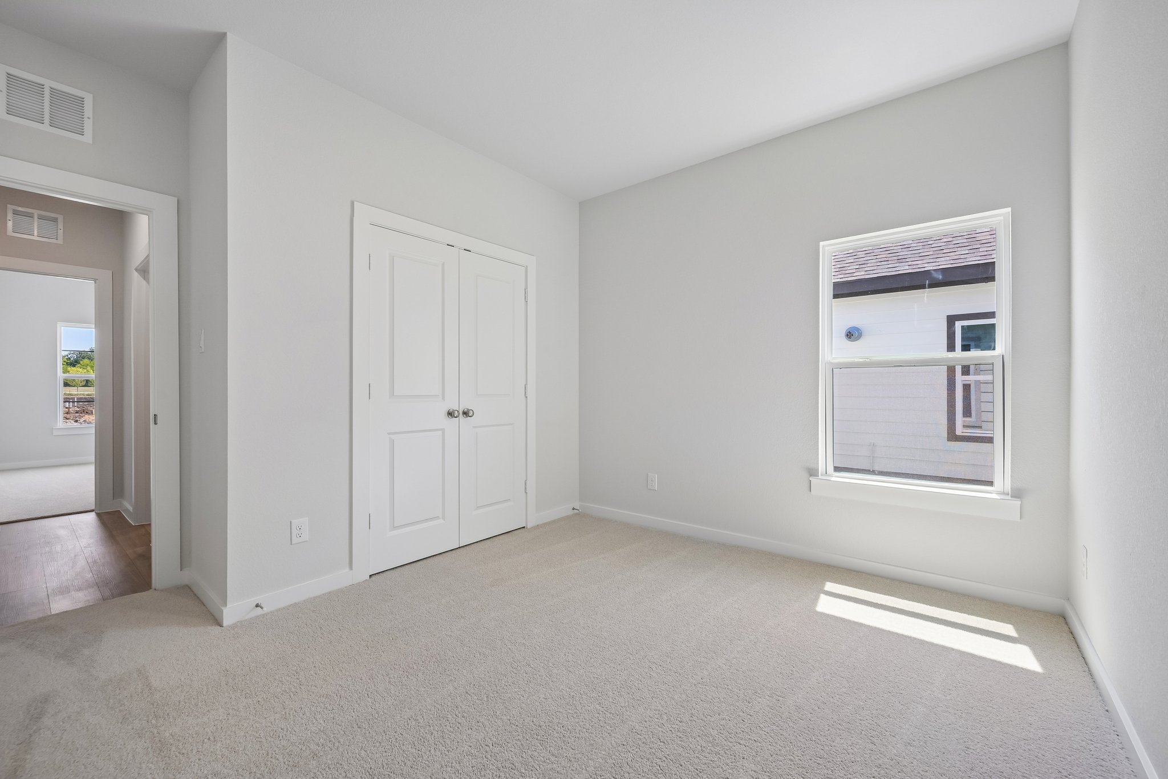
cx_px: 584
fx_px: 454
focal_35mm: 14
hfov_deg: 104.3
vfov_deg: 81.2
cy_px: 390
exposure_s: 1/60
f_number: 9
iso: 250
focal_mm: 14
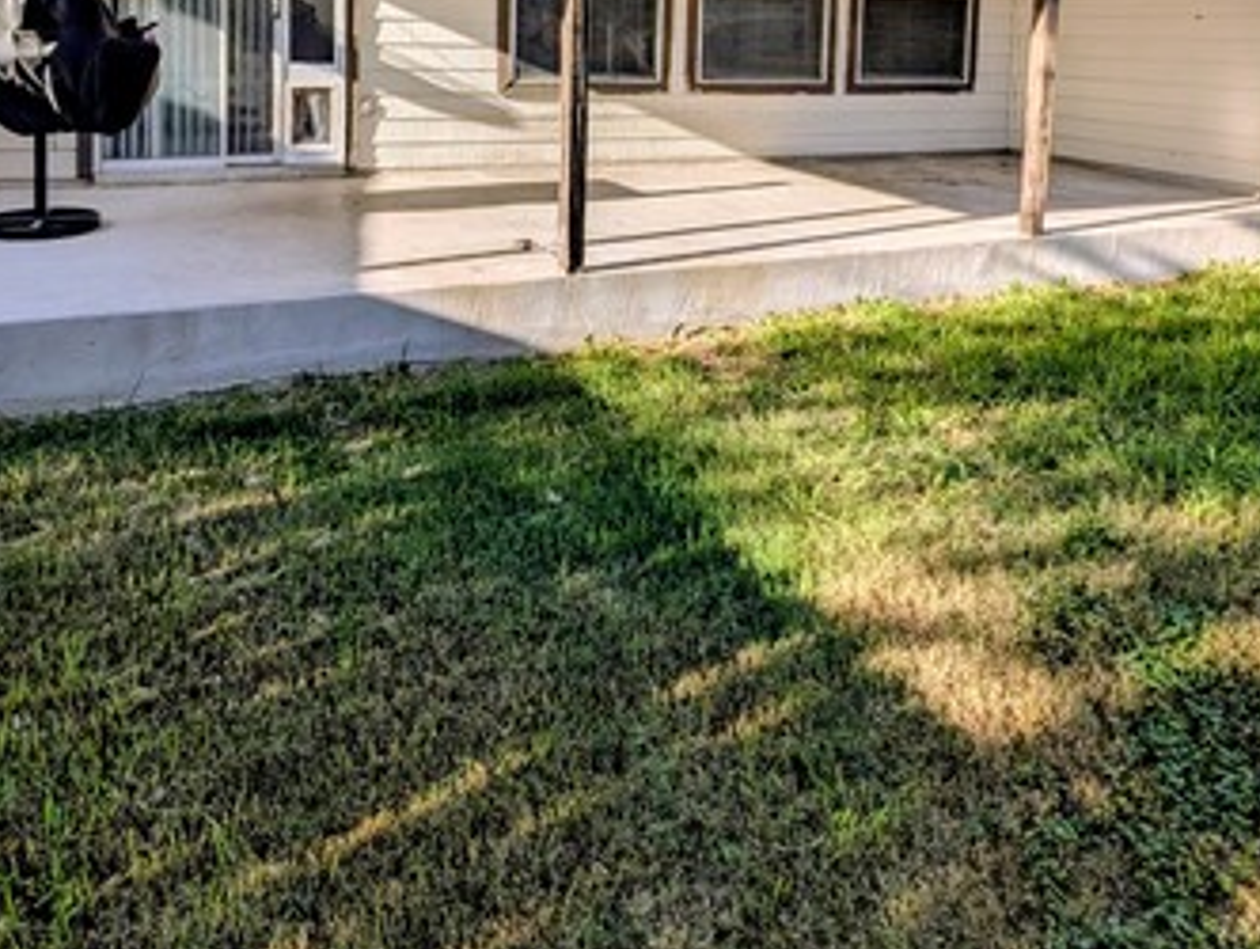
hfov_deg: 73.7
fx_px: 838
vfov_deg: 51.9
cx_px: 575
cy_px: 91
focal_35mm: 23
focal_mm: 2.02
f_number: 1.7
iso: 51
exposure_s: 1/1887
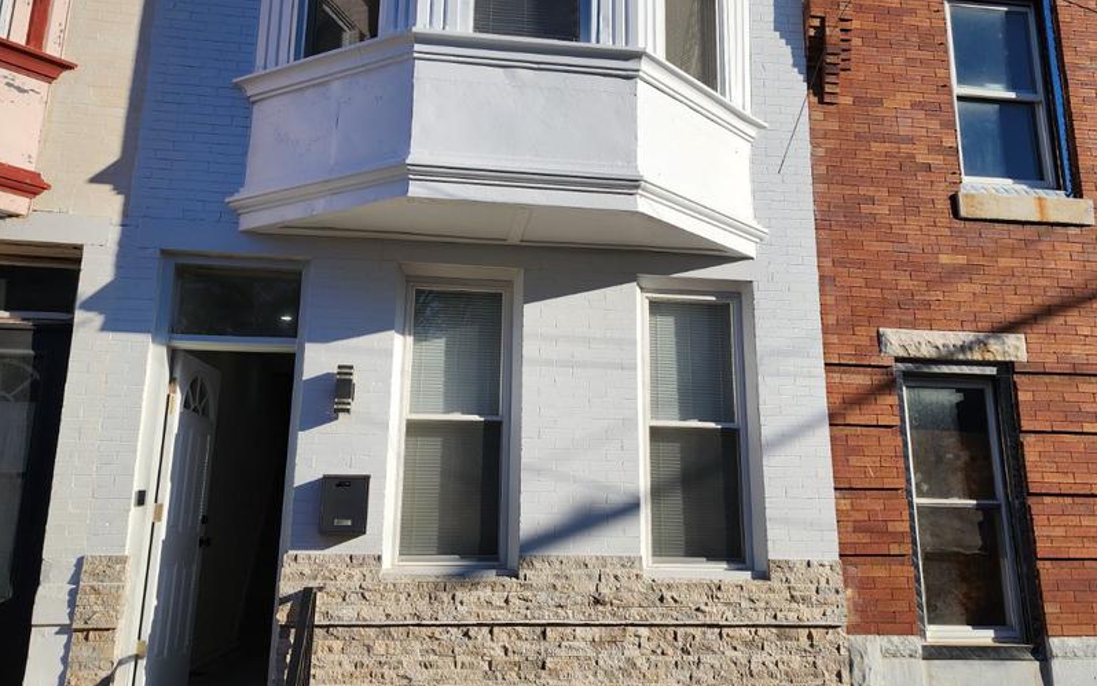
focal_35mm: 33
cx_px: 555
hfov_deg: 58.1
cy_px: 278
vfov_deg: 38.2
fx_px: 987
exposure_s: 1/1339
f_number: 1.8
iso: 12
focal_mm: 6.4
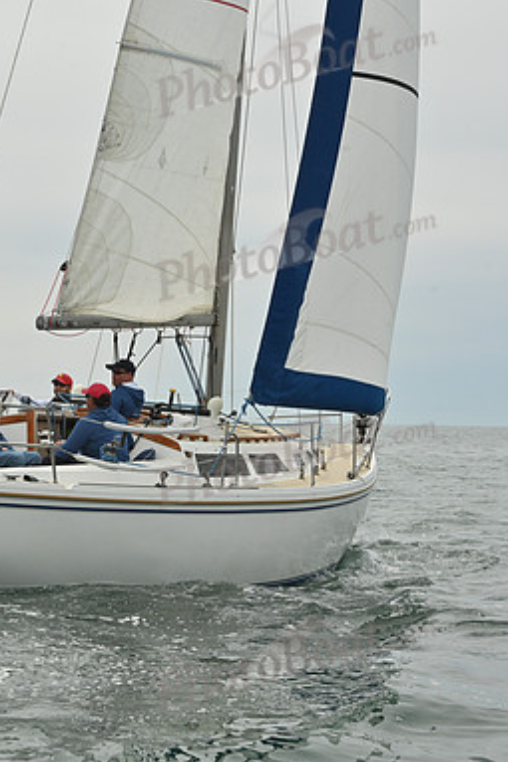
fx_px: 2246
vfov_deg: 19.3
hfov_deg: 12.8
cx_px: 54
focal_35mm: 106
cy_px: 381
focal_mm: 70
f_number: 14
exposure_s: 1/800
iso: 320
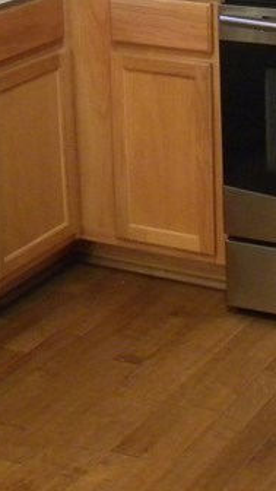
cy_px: 12
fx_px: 1210
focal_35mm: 93
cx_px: 323
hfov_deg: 12.7
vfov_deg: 22.1
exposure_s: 1/19.5
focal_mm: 5
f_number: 3.5
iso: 400
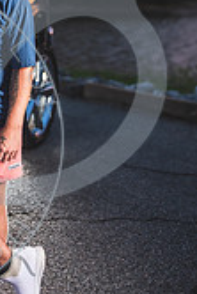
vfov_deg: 29.1
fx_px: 532
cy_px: 5
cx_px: -21
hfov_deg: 20.0
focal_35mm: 65
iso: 100
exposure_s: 1/250
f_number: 2.8
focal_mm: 24
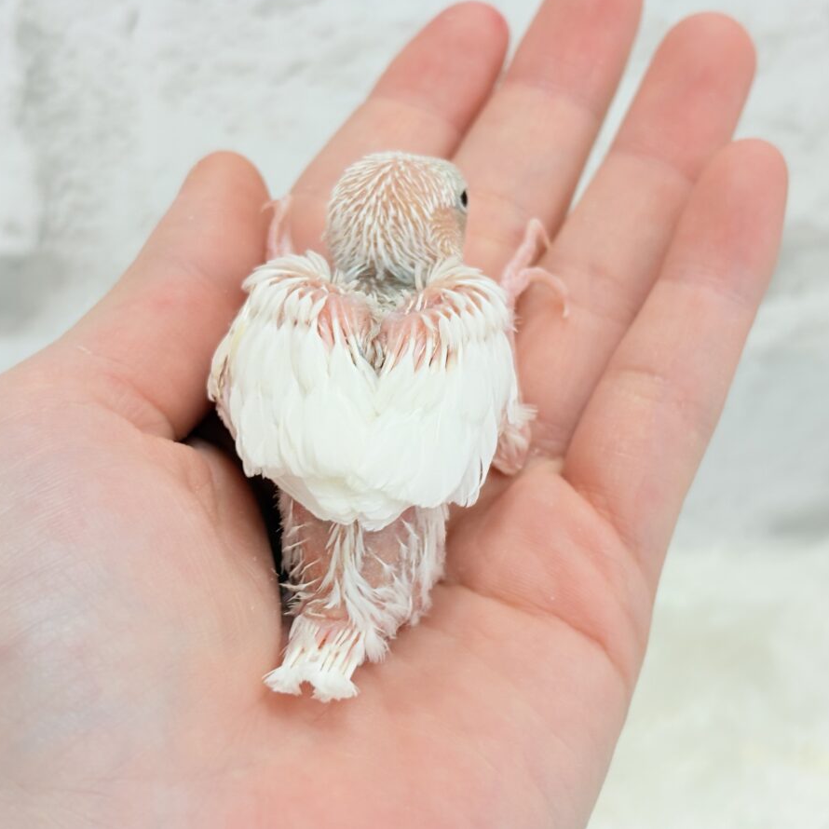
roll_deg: -1.3
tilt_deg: -21.2
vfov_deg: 27.7
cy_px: 411
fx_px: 1680
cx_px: 433
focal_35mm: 62
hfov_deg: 27.7
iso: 32
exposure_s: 1/50
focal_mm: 5.96
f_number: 1.6
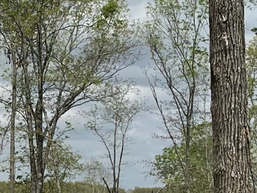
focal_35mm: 138
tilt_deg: +5.4
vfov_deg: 10.8
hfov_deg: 13.0
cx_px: -202
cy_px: 101
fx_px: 1025
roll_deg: -2.9
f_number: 1.6
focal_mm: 4.2
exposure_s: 1/5814
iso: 32
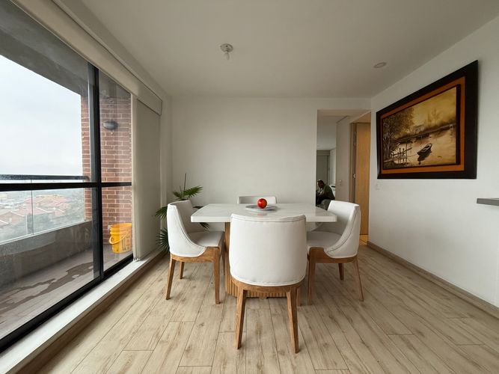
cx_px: 250
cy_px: 187
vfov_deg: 85.7
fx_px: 202
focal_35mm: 14
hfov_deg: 102.1
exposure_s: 1/99
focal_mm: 2.22
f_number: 2.2
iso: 320
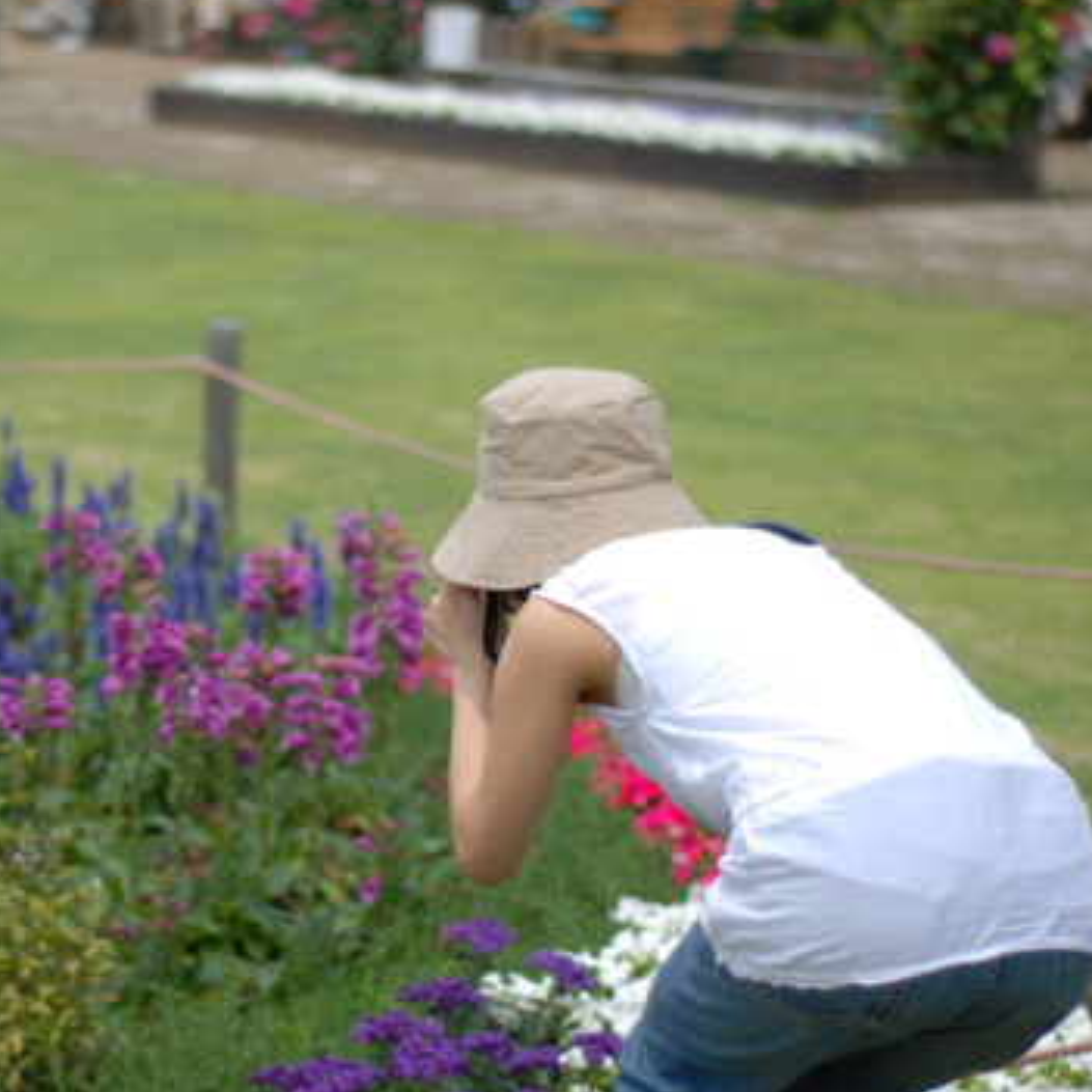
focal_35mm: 109
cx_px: 212
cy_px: 607
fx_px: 3890
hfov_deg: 15.9
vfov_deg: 16.0
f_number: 2.2
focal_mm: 50
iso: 100
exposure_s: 1/4000
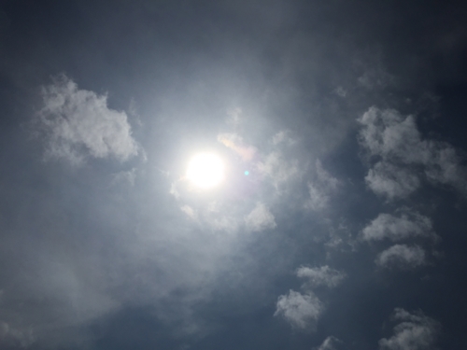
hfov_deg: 61.7
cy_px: 175
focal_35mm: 29
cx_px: 234
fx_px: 391
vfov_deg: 48.2
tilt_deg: +52.6
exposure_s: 1/40000
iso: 32
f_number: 2.2
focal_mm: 4.15
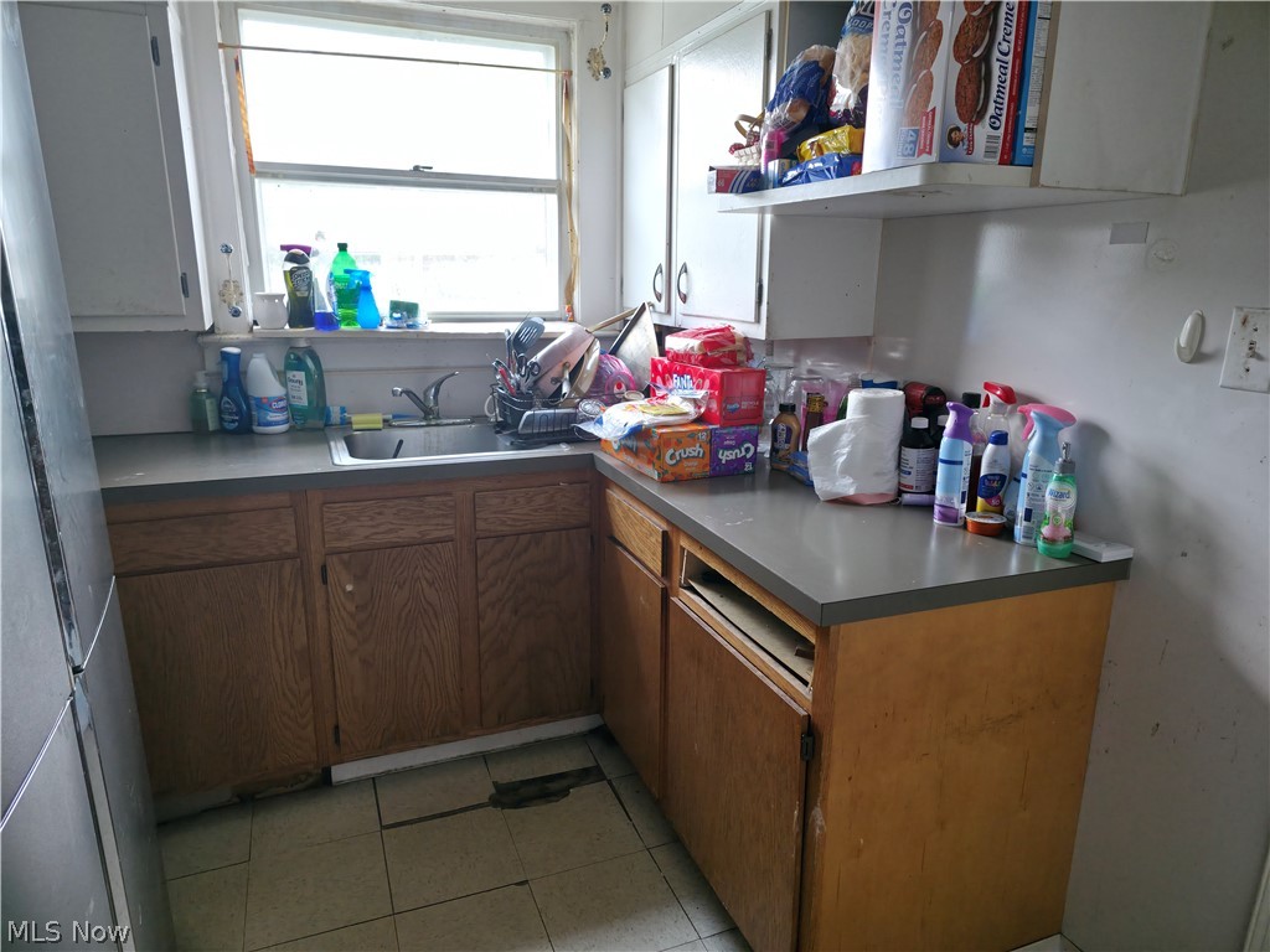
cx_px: 635
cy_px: 476
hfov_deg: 73.9
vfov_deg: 58.9
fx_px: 844
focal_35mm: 23
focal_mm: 6.3
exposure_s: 1/180
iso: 200
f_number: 1.7
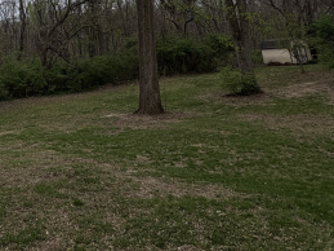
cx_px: 33
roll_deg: -1.5
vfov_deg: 32.8
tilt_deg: +17.3
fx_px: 347
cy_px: -48
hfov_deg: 46.3
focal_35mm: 36
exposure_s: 1/980
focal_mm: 2.22
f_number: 2.2
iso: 40
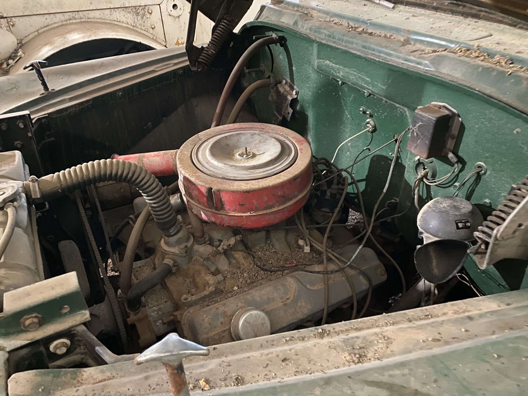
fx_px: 397
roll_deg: +1.1
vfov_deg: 53.1
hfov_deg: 67.3
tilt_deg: -34.8
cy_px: 198
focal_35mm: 26
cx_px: 264
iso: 500
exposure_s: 1/8
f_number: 1.8
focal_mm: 4.25
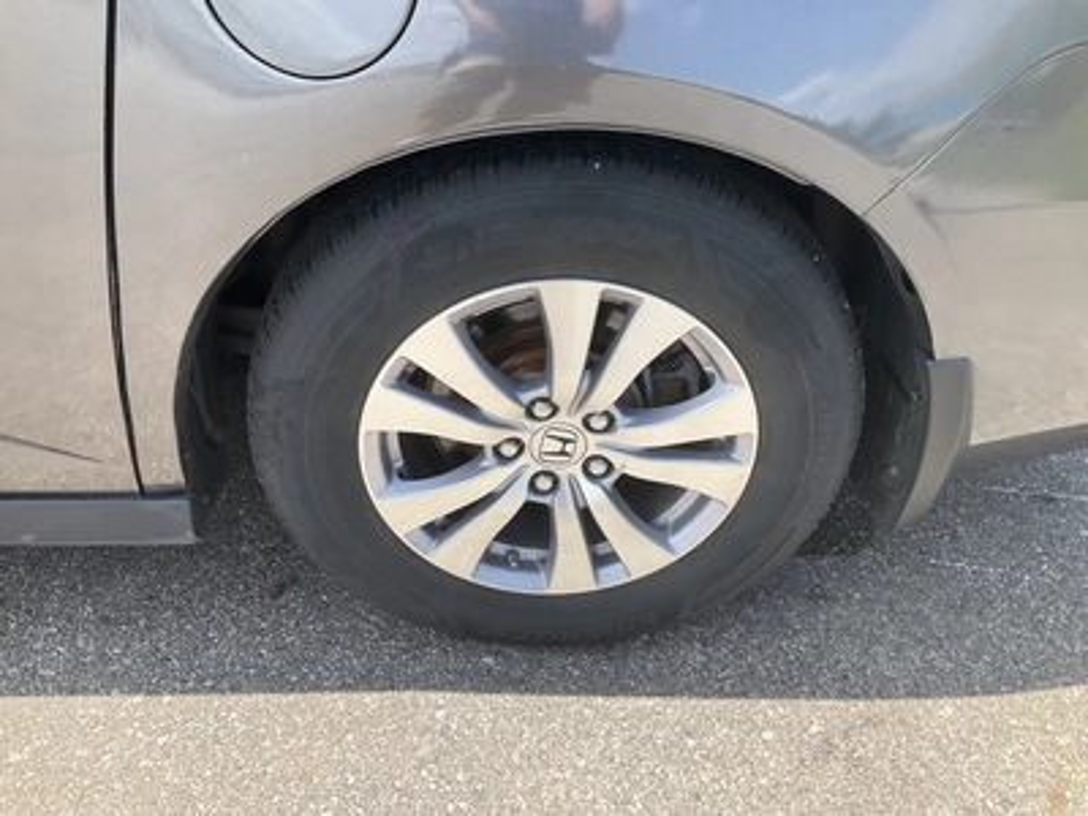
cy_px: 408
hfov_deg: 61.7
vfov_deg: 48.2
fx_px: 911
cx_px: 544
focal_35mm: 29
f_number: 1.8
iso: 25
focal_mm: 3
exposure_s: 1/674
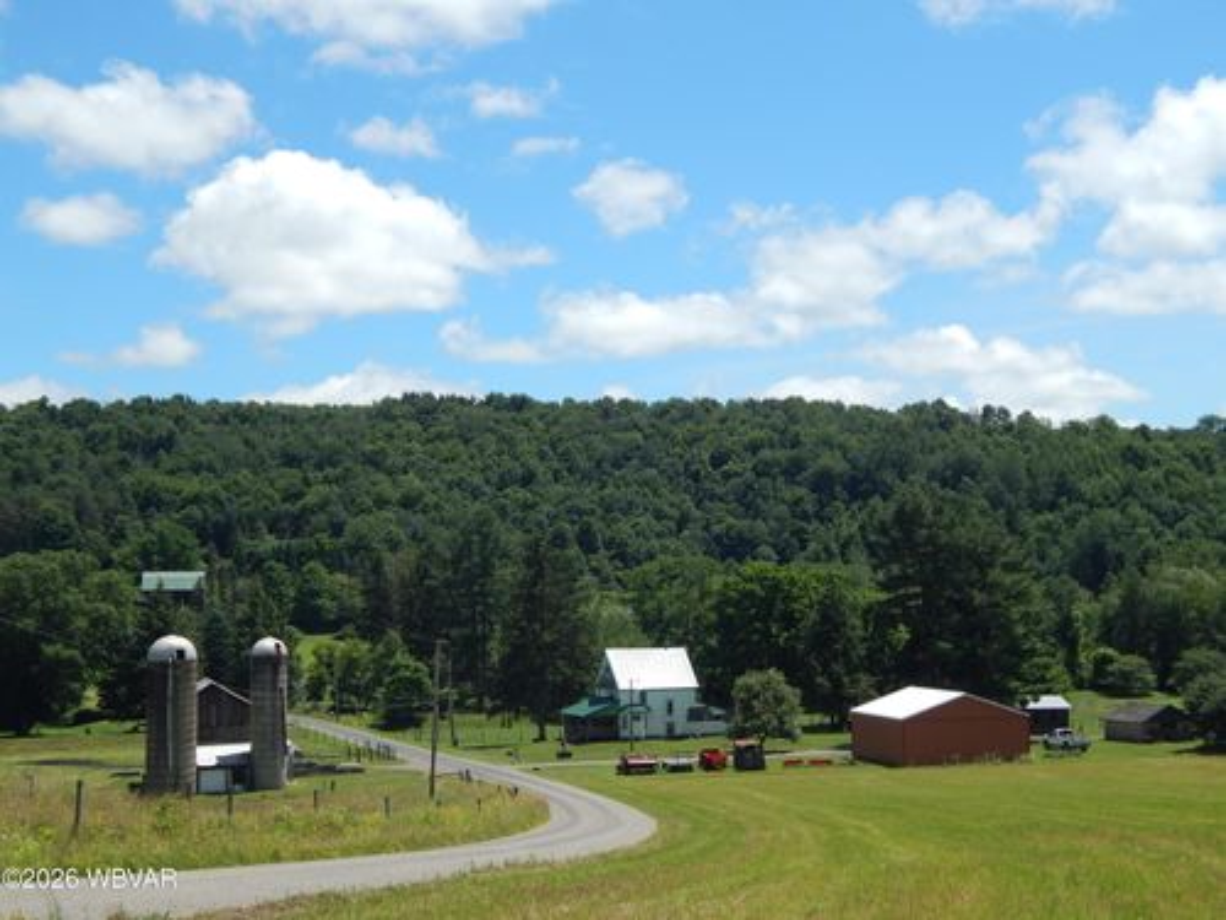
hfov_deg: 38.9
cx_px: 613
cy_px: 460
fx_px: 1735
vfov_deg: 29.7
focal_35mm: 49
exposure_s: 1/400
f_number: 7.4
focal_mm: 8.6
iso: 125
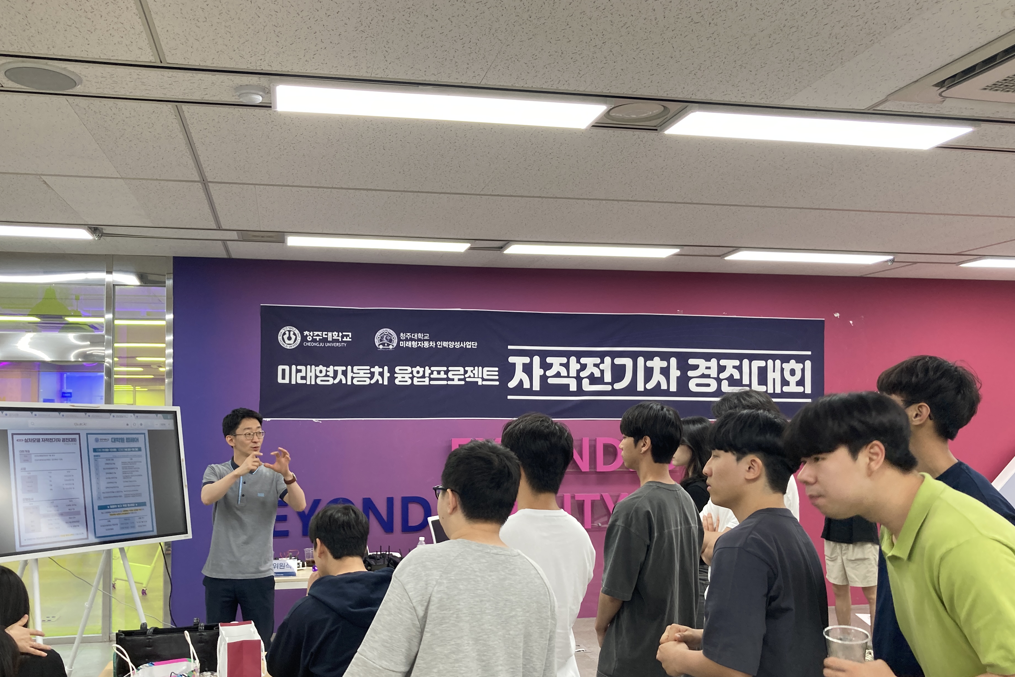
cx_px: 473
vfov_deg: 41.0
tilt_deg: +2.3
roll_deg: -0.3
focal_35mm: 32
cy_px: 381
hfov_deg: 58.7
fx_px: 902
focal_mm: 3.99
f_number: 1.8
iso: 64
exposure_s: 1/60
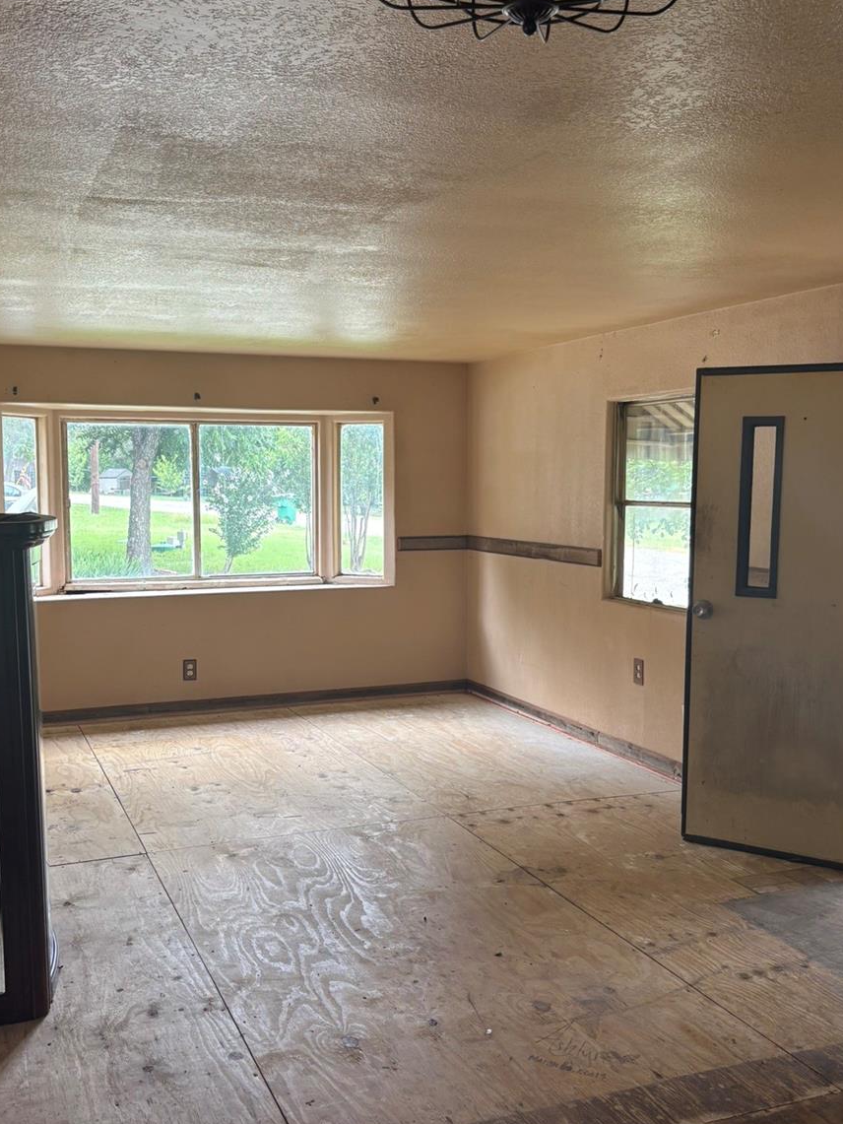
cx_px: 414
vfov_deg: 52.6
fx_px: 1136
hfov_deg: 40.7
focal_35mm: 35
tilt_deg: -3.8
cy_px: 583
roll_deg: +0.3
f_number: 1.6
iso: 80
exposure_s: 1/122
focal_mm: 5.96
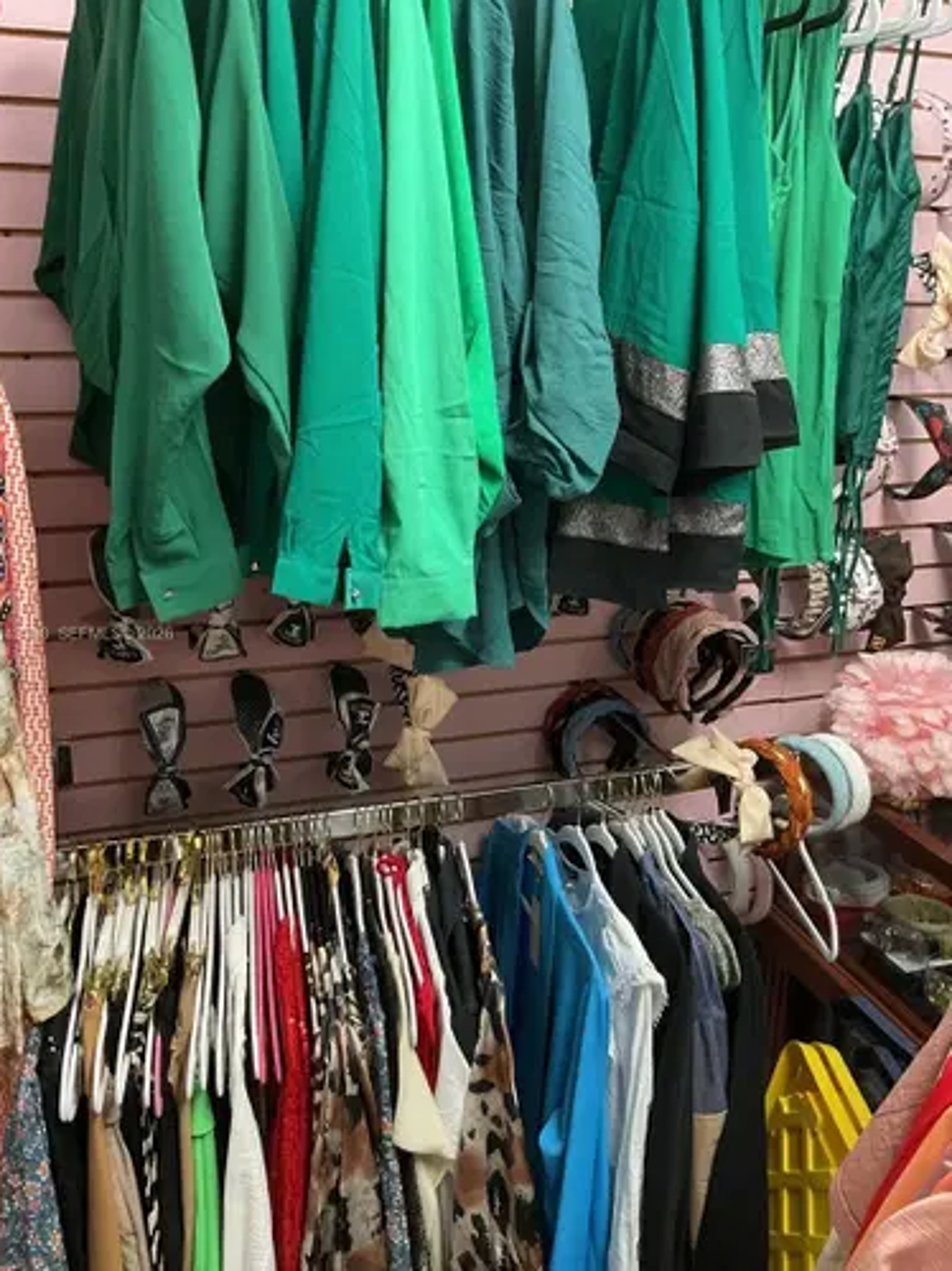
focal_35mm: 31
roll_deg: -0.8
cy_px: 636
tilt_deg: -17.6
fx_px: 1137
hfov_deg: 45.4
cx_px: 473
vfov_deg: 58.4
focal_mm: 3
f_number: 1.8
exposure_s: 1/60
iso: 250
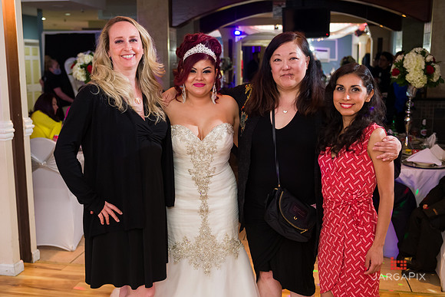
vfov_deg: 32.1
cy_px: 149
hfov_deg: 46.5
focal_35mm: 42
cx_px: 197
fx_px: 517
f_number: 3.2
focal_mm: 34
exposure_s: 1/125
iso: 1000
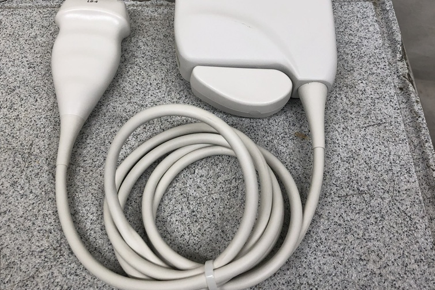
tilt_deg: -53.2
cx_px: 218
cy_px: 96
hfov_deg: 49.6
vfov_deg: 33.9
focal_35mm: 39
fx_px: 471
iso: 64
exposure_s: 1/120
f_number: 1.8
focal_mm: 3.99
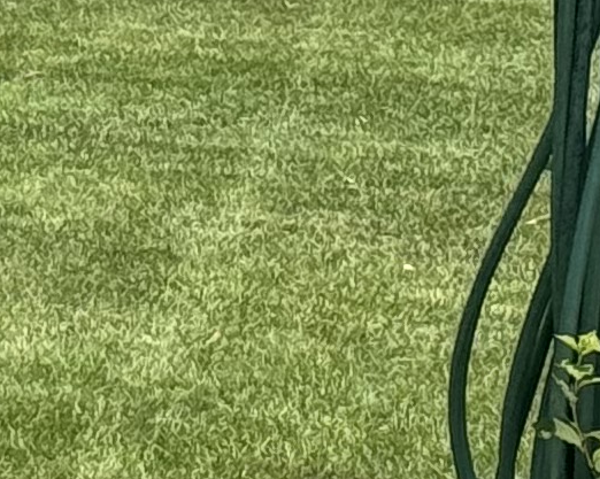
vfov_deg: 4.2
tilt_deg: -10.0
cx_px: -1300
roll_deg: +1.3
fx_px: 6425
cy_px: 743
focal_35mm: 362
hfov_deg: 5.0
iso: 64
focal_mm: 6.76
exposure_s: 1/2179
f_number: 1.78
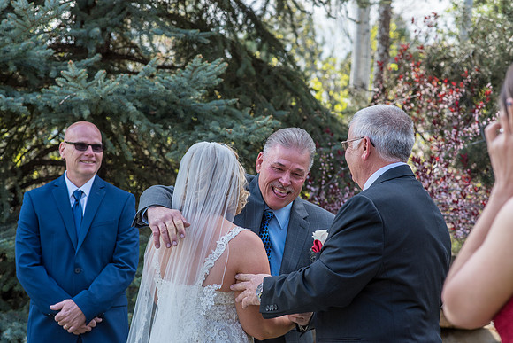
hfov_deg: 23.9
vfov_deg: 16.1
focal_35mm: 85
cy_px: 172
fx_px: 1211
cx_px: 256
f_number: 5.6
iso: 320
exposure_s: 1/500
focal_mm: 85
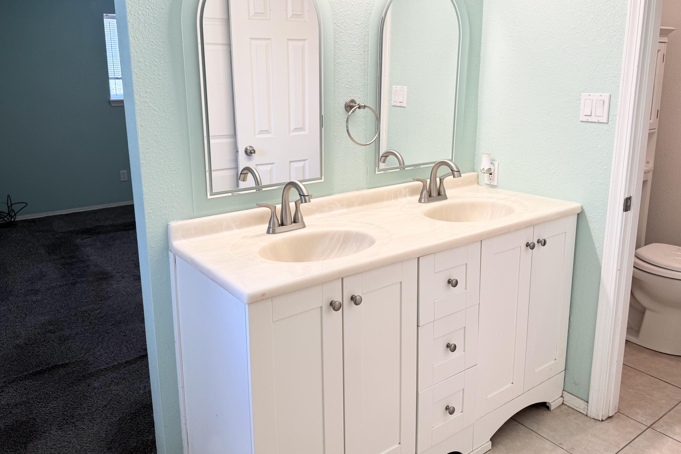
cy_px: 188
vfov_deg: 46.2
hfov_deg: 65.5
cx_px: 332
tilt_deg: -12.8
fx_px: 530
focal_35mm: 28
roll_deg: +0.4
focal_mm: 6.76
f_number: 1.78
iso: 64
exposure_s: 1/120
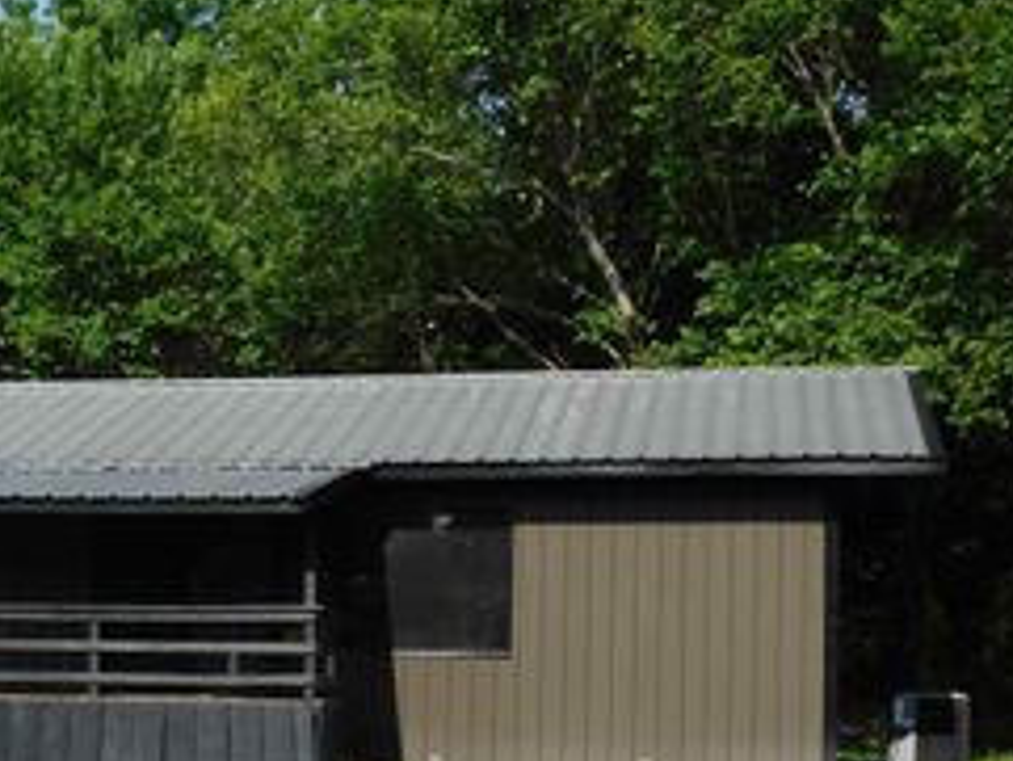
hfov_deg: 22.9
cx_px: 71
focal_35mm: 83
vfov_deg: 17.6
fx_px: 2430
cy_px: 629
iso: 125
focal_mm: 7.1
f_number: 3.6
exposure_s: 1/1250
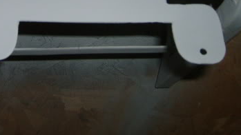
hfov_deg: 29.7
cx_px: 59
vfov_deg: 16.6
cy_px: -19
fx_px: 447
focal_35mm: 70
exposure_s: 1/45
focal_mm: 5.8
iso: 100
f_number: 2.8
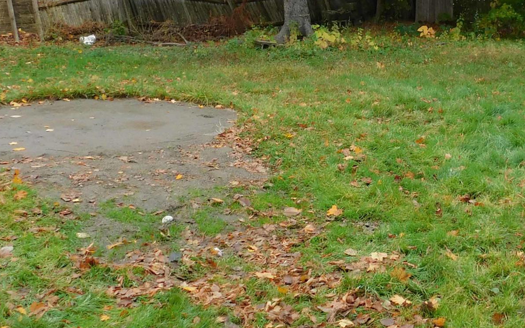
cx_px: 371
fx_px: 873
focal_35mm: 61
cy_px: 141
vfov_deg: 21.3
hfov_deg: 33.0
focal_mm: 4
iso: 125
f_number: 3
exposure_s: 1/200
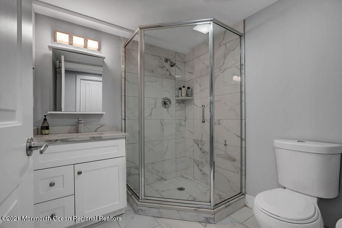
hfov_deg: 96.7
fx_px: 152
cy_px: 114
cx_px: 171
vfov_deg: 73.8
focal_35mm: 16
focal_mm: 16
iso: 400
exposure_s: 1/8
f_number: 8
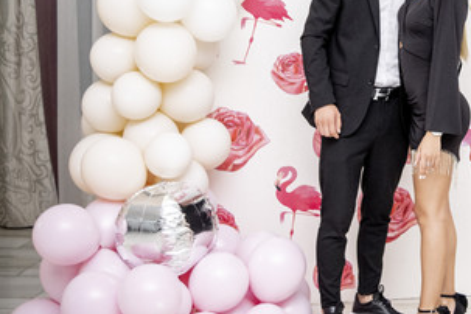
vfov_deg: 18.3
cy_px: 63
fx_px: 968
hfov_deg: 25.8
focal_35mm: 74
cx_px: 485
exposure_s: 1/160
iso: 800
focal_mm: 23
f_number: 1.8
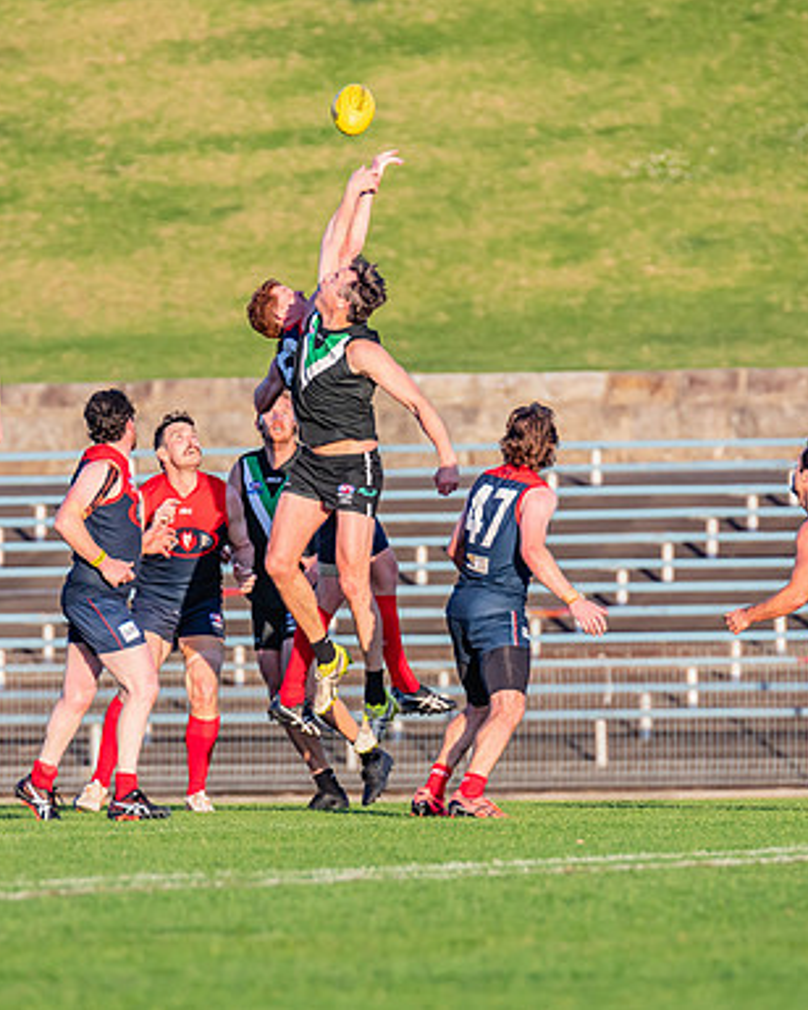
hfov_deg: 2.3
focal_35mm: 685
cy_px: 532
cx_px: 372
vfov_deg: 2.8
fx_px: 20476
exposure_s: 1/1600
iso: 800
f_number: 5.6
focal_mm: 420
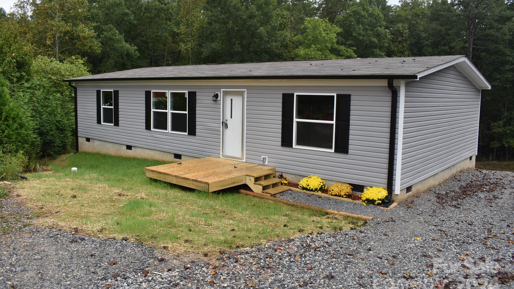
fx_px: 395
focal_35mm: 29
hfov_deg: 66.1
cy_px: 131
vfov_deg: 40.1
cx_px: 254
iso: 400
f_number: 7.1
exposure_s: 1/200
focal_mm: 18
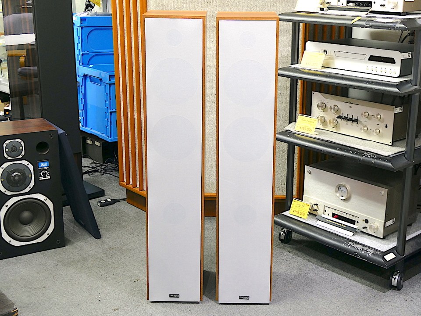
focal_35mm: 50
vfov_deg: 29.1
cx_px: 210
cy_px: 158
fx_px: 608
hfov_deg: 38.2
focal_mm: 9
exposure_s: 1/2.5
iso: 100
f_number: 4.1
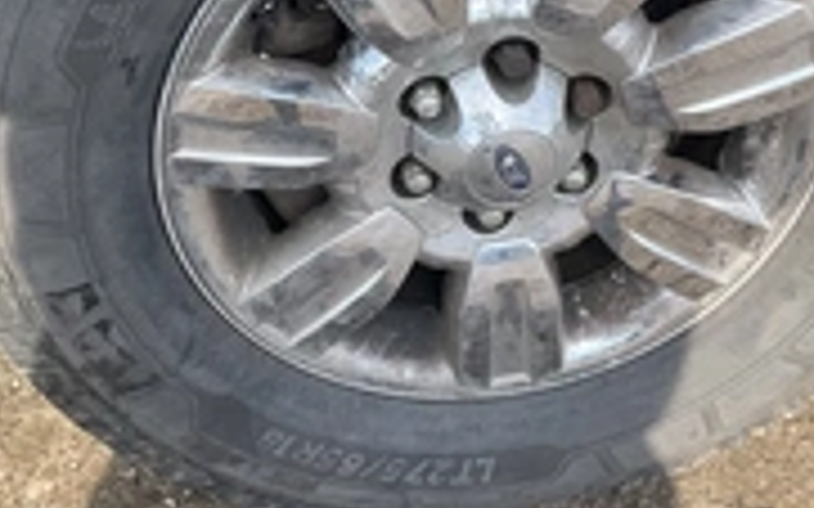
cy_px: 45
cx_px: 387
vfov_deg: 18.8
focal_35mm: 68
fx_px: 1508
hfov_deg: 30.2
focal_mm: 3
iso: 25
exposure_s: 1/353
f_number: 1.8
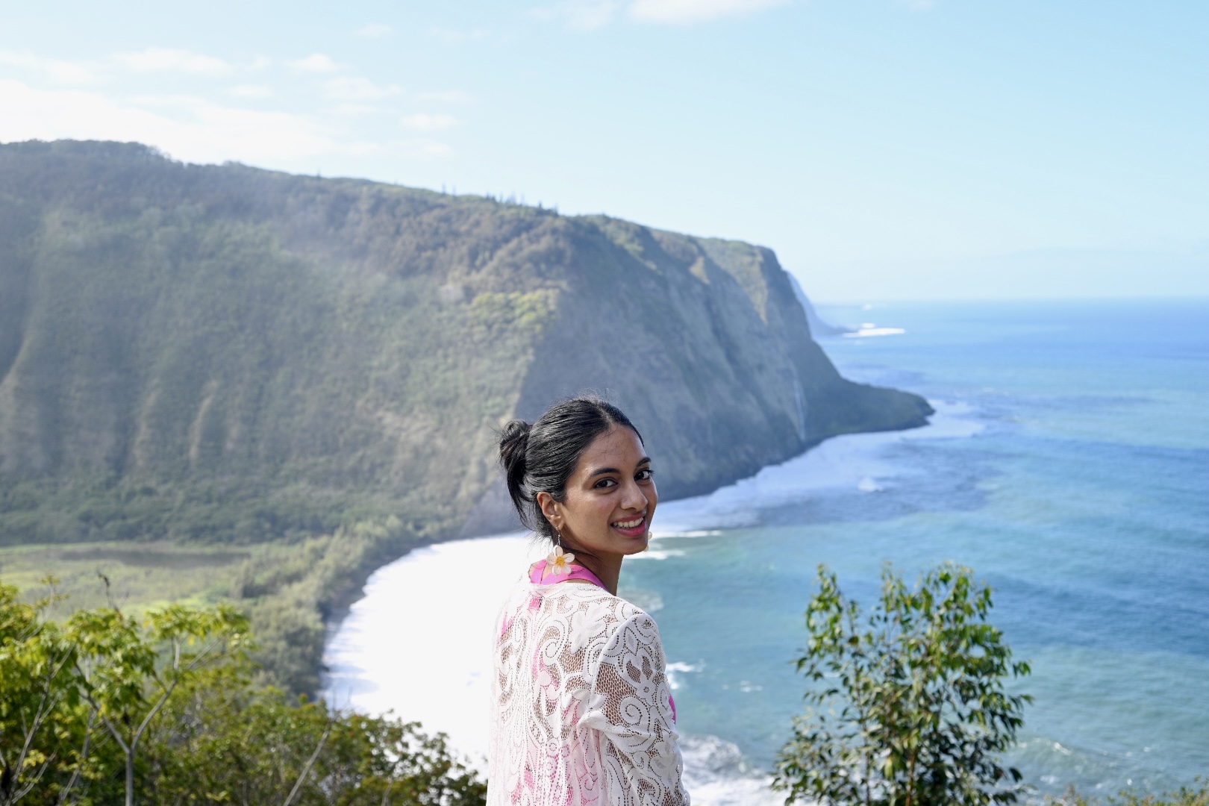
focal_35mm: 43
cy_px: 403
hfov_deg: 45.4
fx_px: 1444
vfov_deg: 31.2
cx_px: 604
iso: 140
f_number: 5.6
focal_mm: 43
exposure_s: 1/250
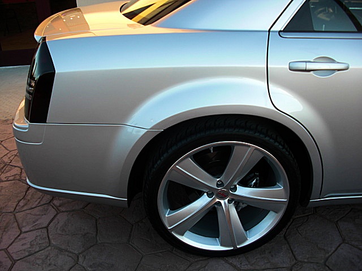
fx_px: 376
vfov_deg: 39.7
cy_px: 136
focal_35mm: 36
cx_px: 181
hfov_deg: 51.4
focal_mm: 6.3
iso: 50
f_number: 2.8
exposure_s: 1/80
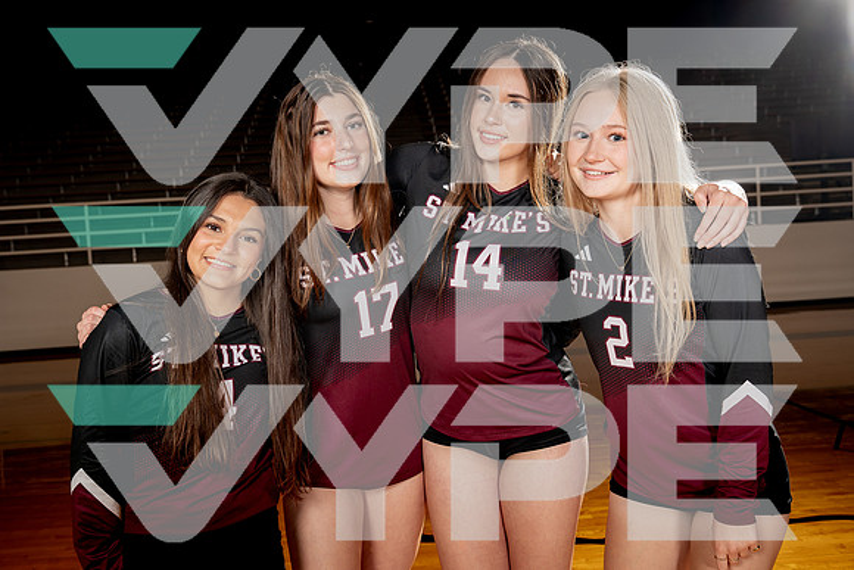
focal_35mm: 37
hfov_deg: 51.9
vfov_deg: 36.0
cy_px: 285
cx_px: 427
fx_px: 878
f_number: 5.6
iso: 100
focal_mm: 37
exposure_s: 1/250
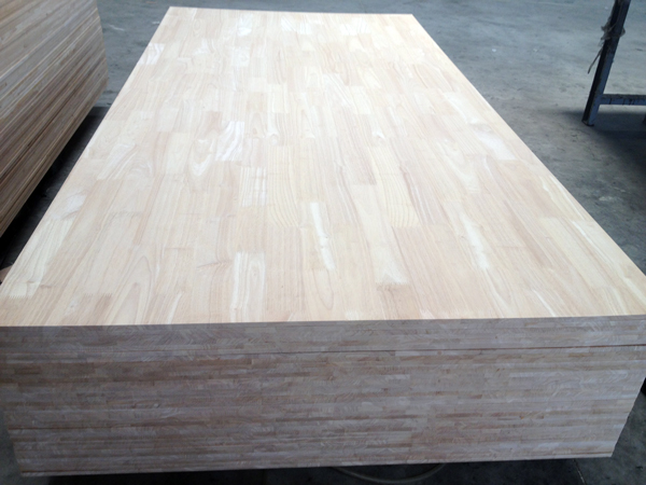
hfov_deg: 52.6
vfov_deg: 40.7
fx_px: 653
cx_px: 323
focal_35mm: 35
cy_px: 242
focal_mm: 4.28
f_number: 2.4
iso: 50
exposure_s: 1/40
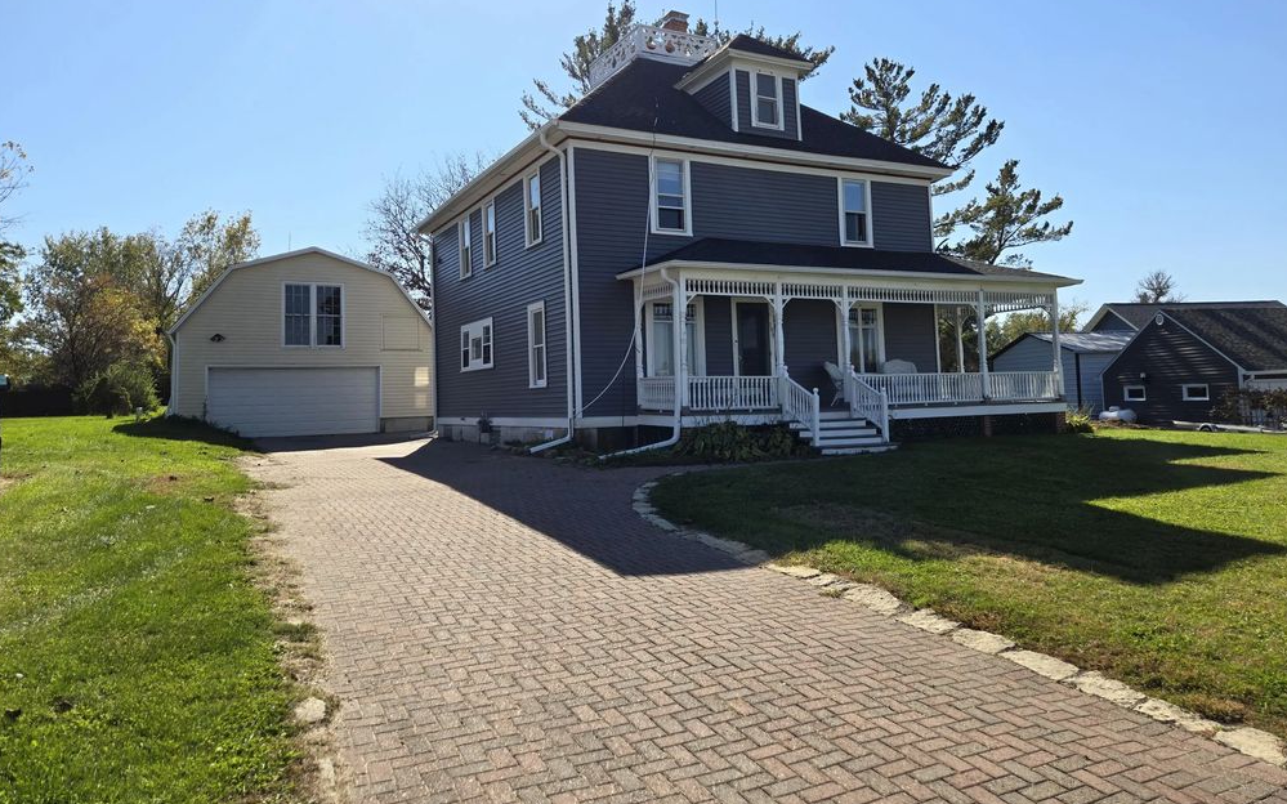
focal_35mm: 25
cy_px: 354
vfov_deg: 49.2
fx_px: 877
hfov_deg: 72.6
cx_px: 645
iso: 25
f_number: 1.8
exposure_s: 1/1559
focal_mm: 5.4
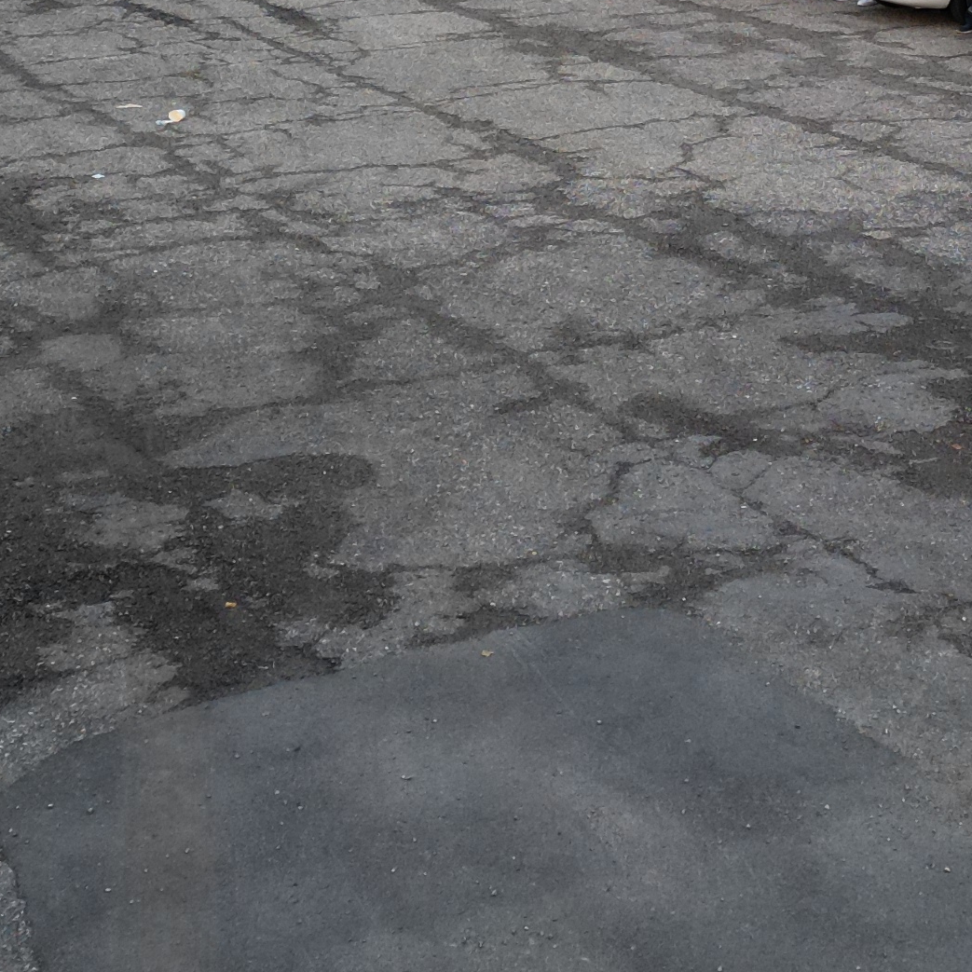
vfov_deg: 20.0
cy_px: -139
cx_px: 931
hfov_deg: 20.6
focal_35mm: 82
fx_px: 2605
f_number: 1.7
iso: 110
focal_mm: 6.72
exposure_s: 1/160
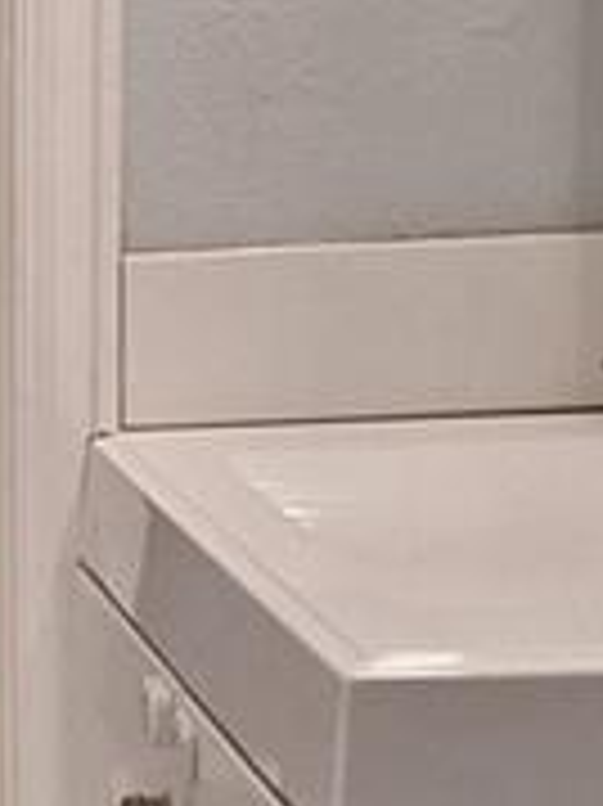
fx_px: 3581
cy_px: 707
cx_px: -680
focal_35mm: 154
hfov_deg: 9.0
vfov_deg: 12.7
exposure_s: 1/120
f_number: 1.8
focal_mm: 5.54
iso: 50
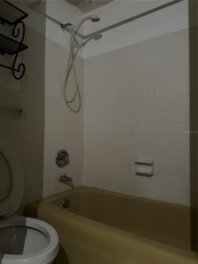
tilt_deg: +3.4
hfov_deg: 56.8
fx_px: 183
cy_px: 132
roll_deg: -1.0
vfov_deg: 71.6
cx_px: 99
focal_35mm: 24
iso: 1250
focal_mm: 6.86
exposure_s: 1/30
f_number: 1.78
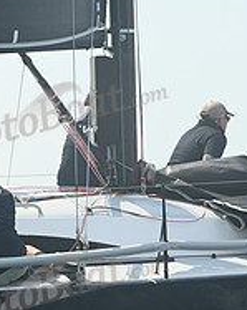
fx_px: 2189
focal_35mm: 239
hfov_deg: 6.4
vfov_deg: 8.1
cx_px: -151
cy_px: 226
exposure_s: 1/1250
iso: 320
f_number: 6.3
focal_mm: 82
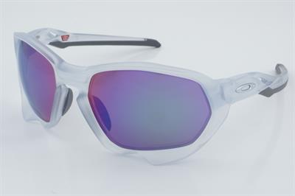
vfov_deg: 20.1
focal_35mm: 68
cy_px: 98
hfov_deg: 29.9
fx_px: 553
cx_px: 148
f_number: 32
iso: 100
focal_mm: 45
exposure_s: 1/4
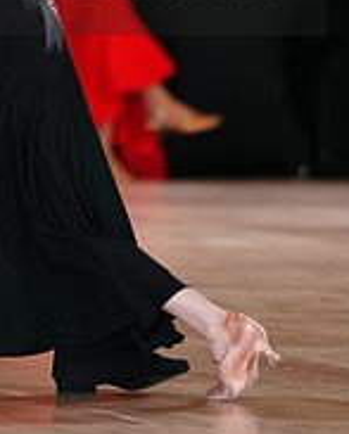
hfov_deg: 2.6
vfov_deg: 3.2
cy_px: -43
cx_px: 1
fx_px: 7650
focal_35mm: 594
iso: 2500
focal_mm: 200
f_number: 2.8
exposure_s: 1/400
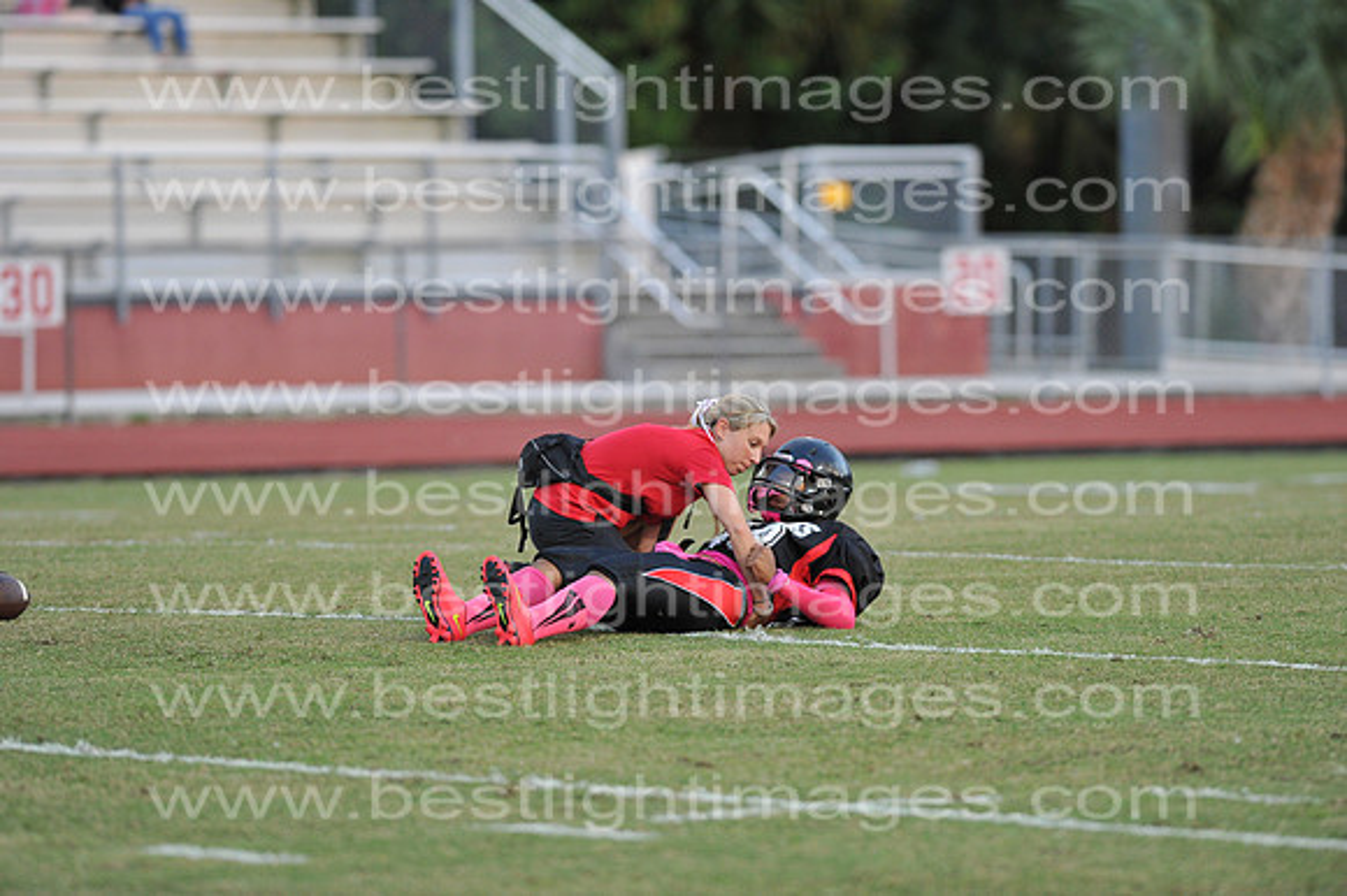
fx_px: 11218
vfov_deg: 4.6
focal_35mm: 300
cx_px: 674
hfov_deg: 6.9
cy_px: 448
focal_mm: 300
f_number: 4
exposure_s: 1/500
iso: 2000
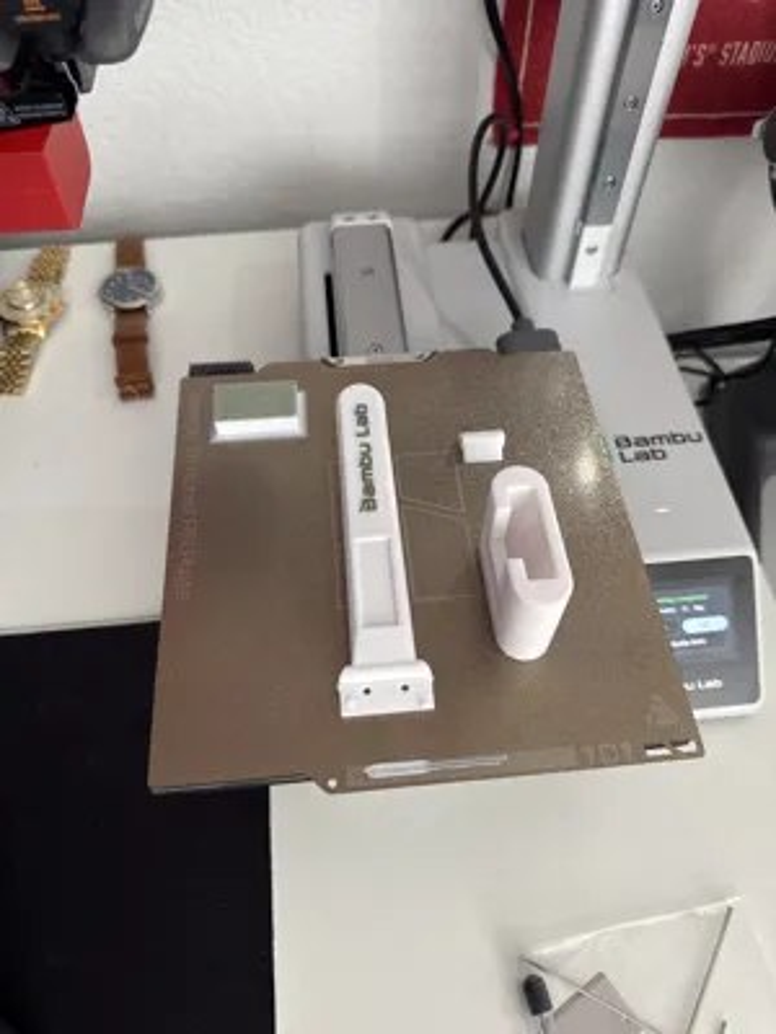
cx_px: 388
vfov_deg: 71.6
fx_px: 717
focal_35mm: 24
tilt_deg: -56.2
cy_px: 517
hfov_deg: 56.8
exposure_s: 1/77
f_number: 1.78
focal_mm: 6.76
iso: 200
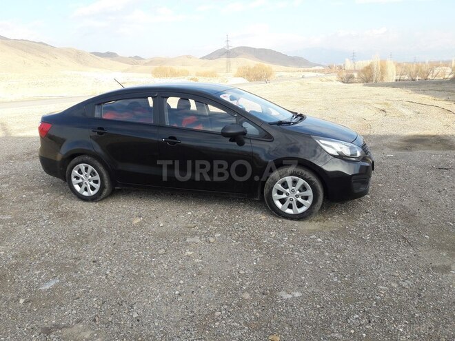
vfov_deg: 49.7
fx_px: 368
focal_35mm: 28
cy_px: 170
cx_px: 228
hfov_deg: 63.4
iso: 40
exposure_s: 1/452
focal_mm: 3.7
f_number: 1.9
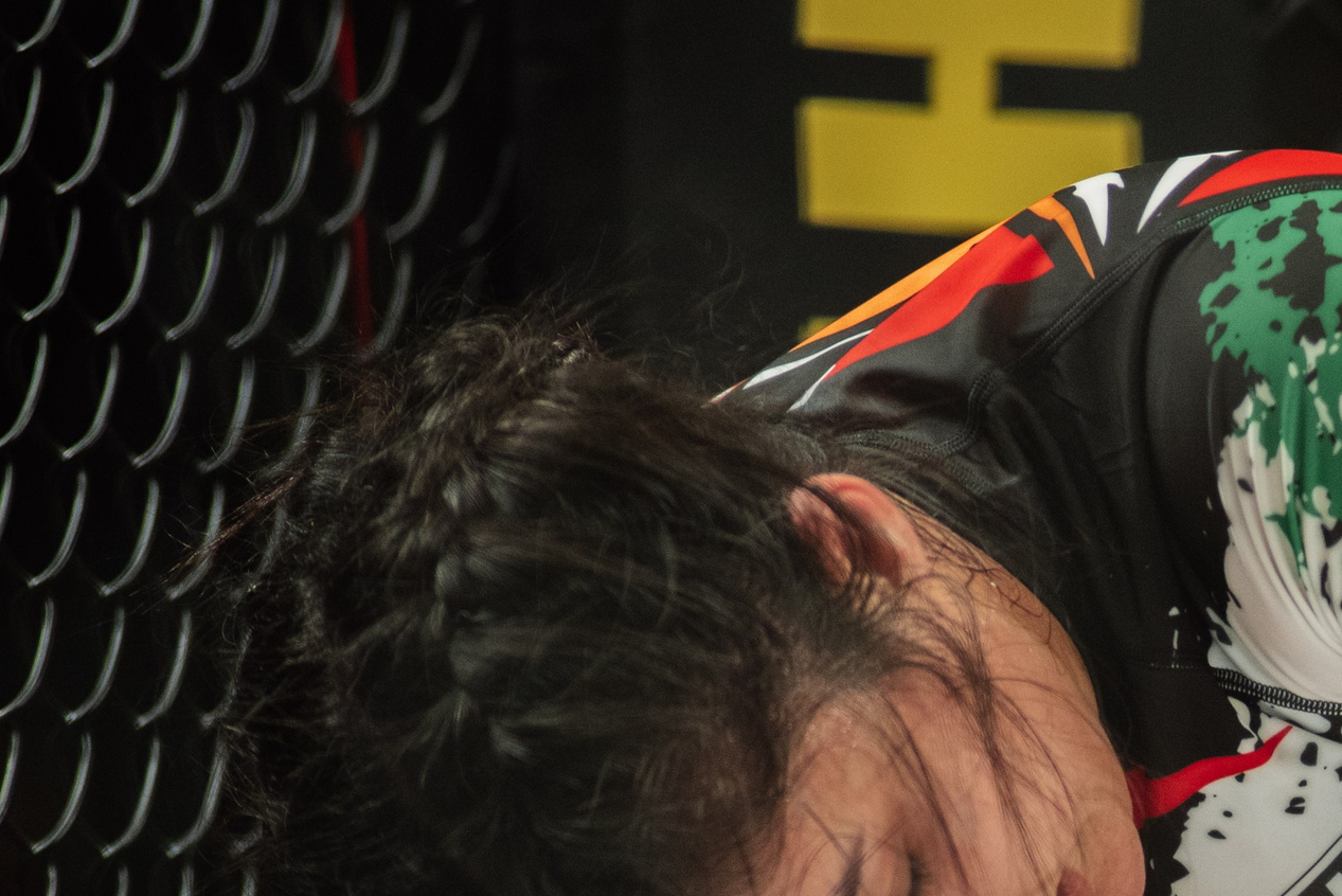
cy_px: 823
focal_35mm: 404
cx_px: 1222
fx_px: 15066
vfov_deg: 3.4
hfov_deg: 5.1
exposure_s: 1/500
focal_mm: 200
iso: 2000
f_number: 4
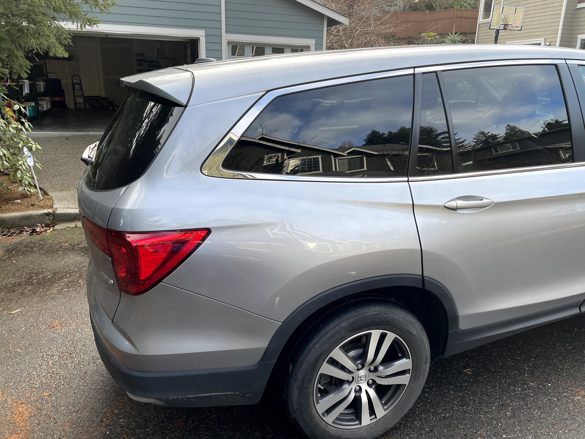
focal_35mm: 26
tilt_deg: -16.9
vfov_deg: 53.1
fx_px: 439
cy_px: 220
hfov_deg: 67.3
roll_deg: -1.6
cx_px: 292
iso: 32
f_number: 1.6
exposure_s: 1/454
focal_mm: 4.2
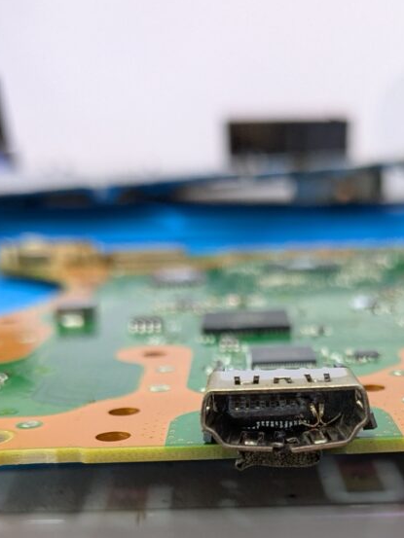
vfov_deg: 36.0
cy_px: 478
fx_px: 778
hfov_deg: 28.8
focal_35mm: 50
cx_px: 284
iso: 253
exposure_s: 1/99.9
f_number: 1.73
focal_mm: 4.38
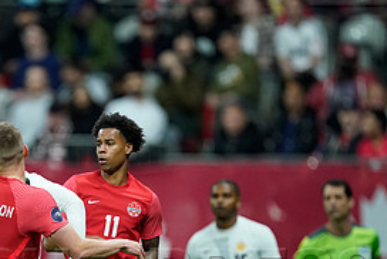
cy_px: 258
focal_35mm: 1278
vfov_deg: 1.1
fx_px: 13753
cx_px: 47
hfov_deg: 1.6
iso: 5000
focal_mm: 600
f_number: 4
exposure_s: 1/1600
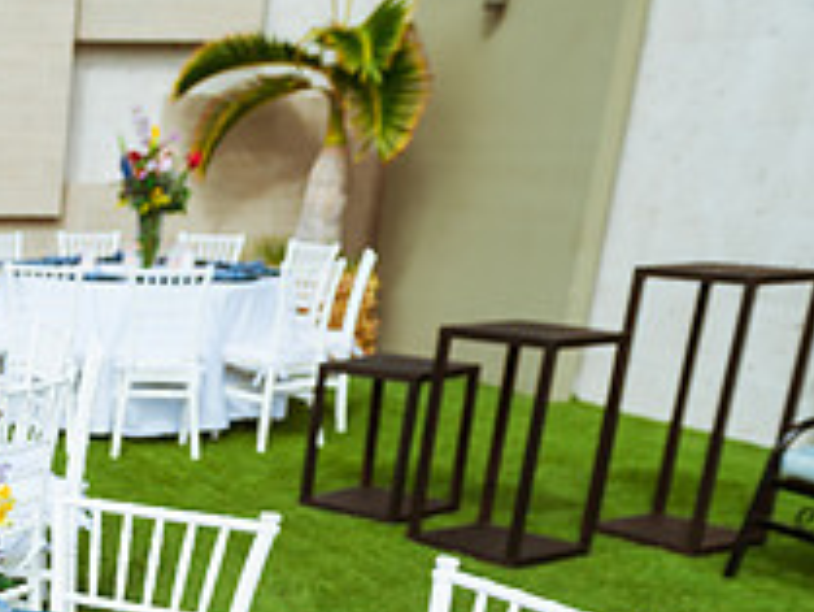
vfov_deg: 21.5
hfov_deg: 25.6
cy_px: 704
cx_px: -265
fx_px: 1506
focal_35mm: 64
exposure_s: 1/800
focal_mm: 24
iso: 100
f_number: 4
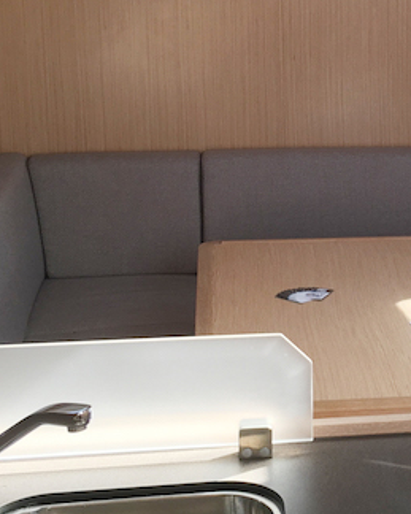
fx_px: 1339
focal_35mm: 88
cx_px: 460
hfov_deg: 16.9
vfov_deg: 21.6
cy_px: 163
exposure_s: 1/100
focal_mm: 4.15
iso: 25
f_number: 2.2
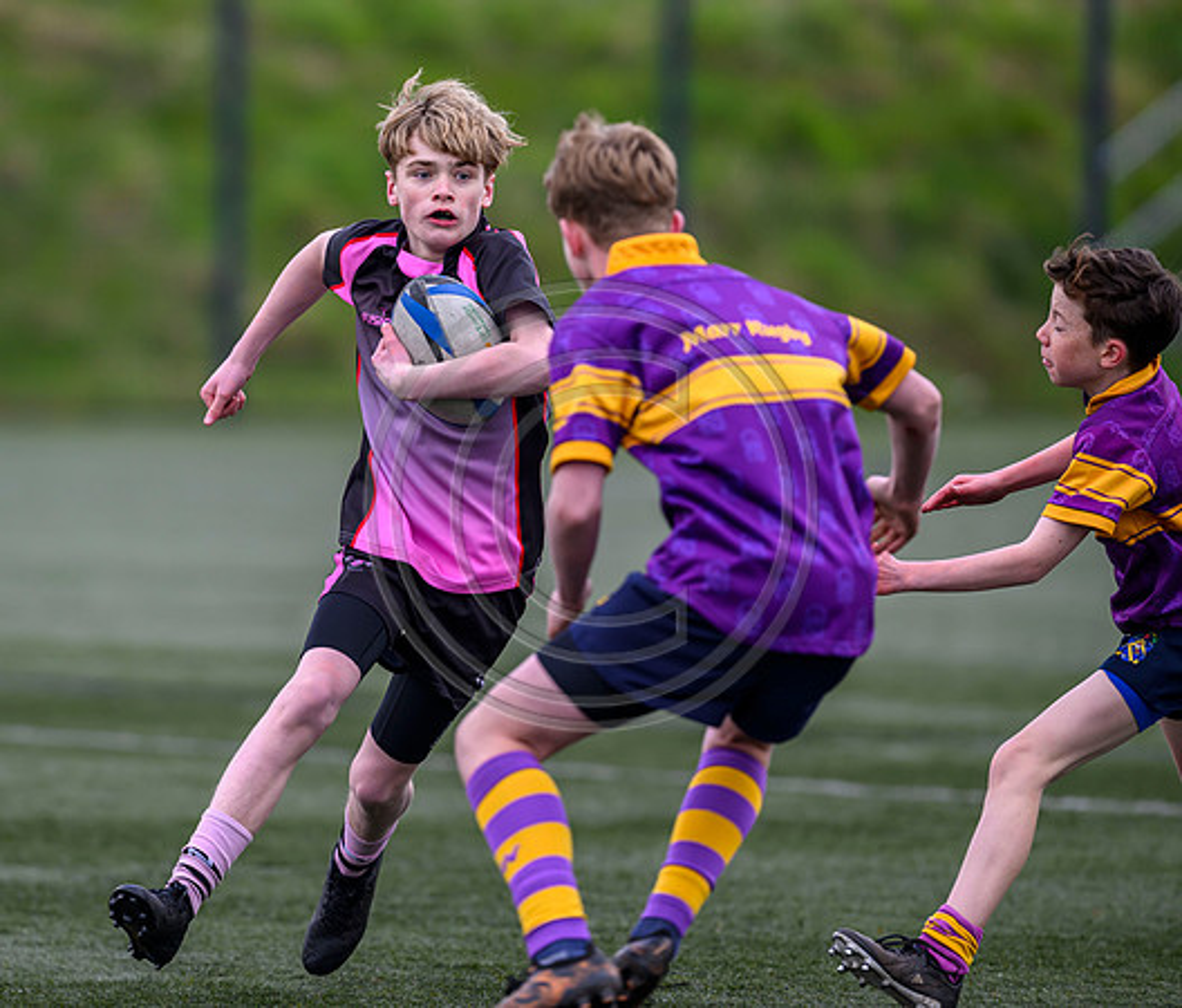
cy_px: 494
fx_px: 17120
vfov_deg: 3.4
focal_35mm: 477
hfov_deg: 4.0
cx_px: 412
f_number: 3.5
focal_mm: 400
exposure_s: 1/2000
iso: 500
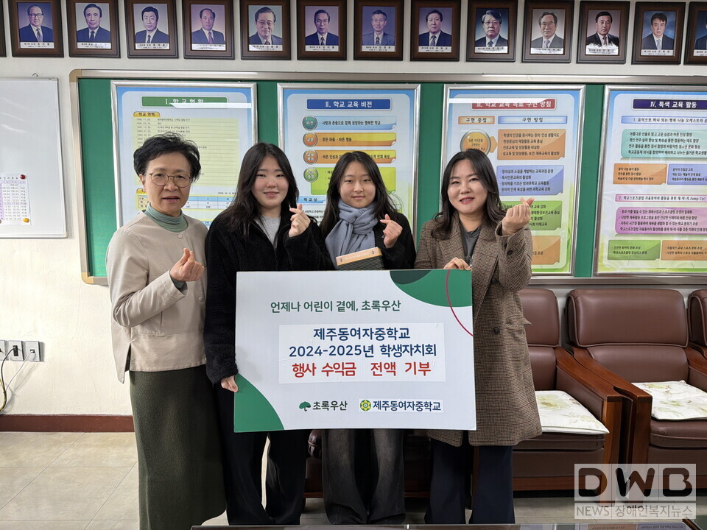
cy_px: 265
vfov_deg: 56.8
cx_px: 354
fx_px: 490
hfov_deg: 71.6
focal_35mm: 24
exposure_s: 1/182
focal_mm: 6.76
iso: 160
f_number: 1.78
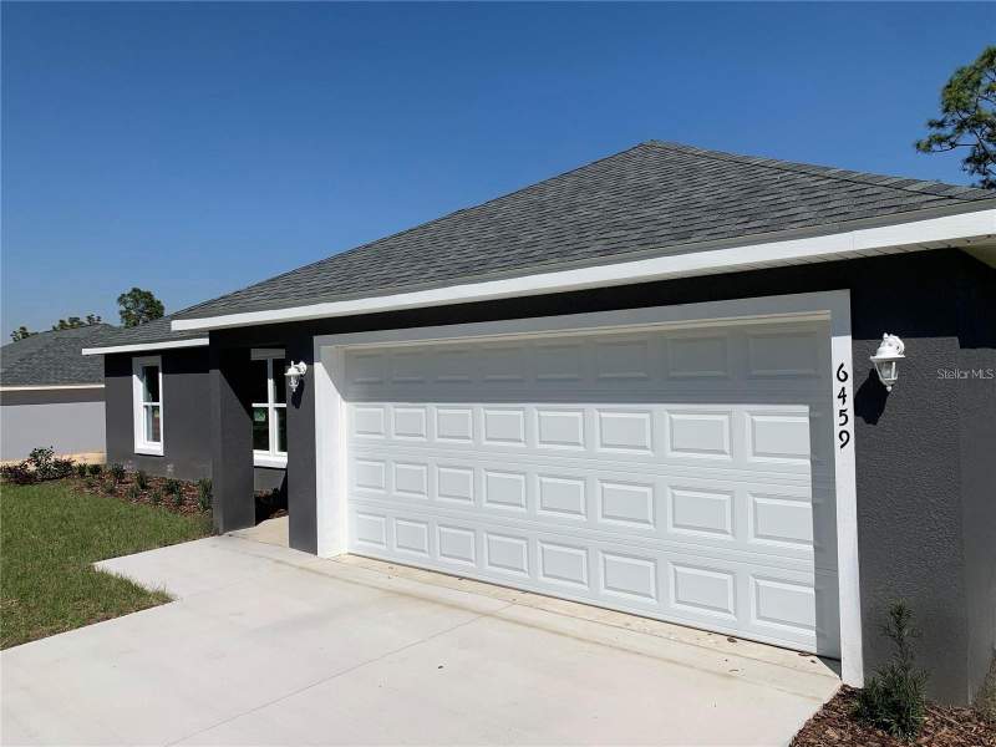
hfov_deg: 67.3
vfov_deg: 53.1
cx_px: 498
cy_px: 374
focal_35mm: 26
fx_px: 748
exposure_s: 1/5405
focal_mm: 4.25
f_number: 1.8
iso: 25
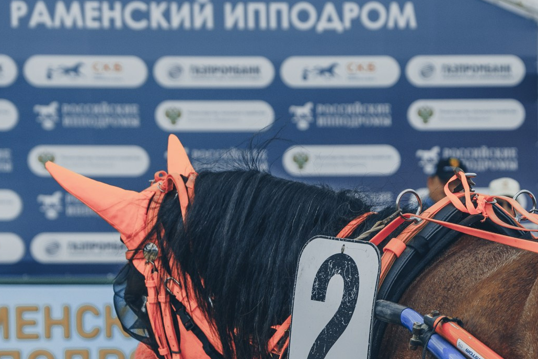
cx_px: 509
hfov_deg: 12.2
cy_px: 336
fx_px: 2496
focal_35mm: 167
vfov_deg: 8.2
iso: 50
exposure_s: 1/1000
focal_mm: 55
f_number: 4
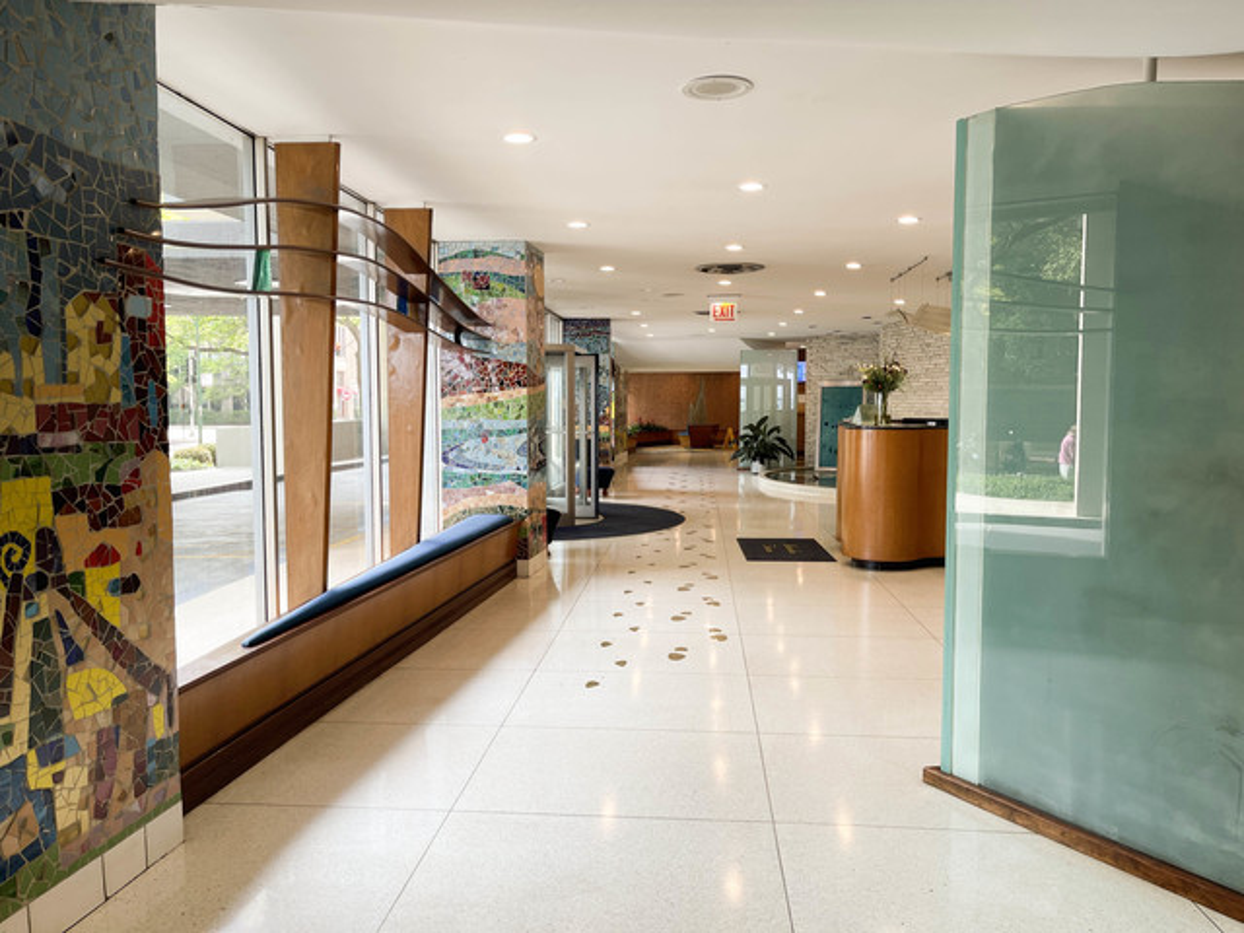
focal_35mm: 26
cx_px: 622
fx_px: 934
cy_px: 466
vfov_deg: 53.1
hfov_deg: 67.3
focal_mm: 5.1
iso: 40
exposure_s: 1/120
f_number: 1.6
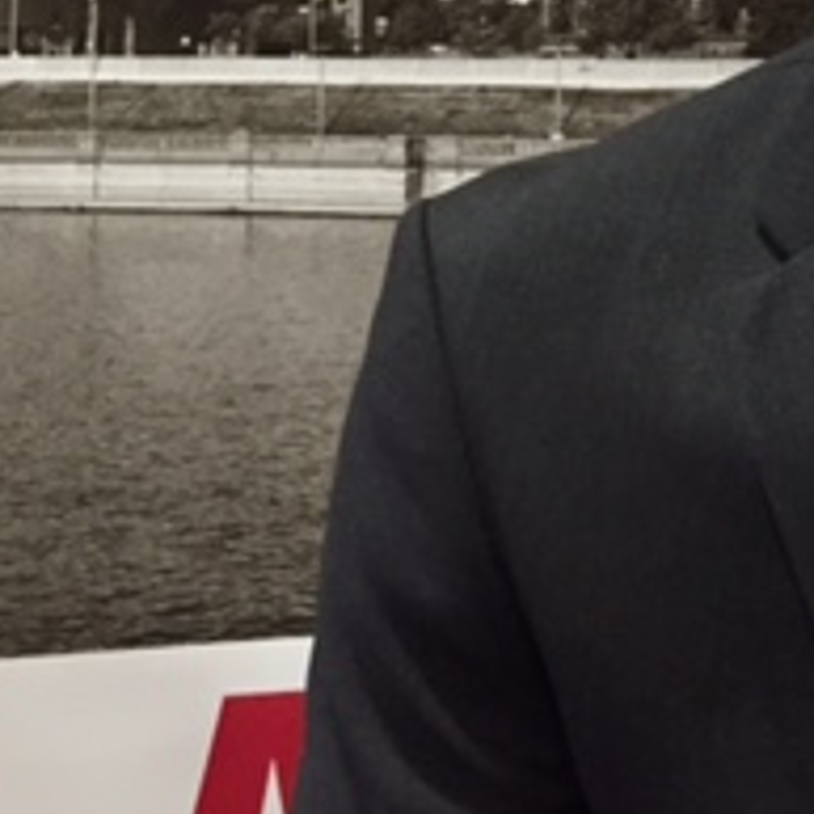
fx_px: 2261
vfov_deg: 19.3
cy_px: -156
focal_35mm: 85
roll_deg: -1.7
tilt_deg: -3.6
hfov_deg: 20.1
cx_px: 696
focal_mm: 4.15
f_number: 2.2
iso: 200
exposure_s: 1/30
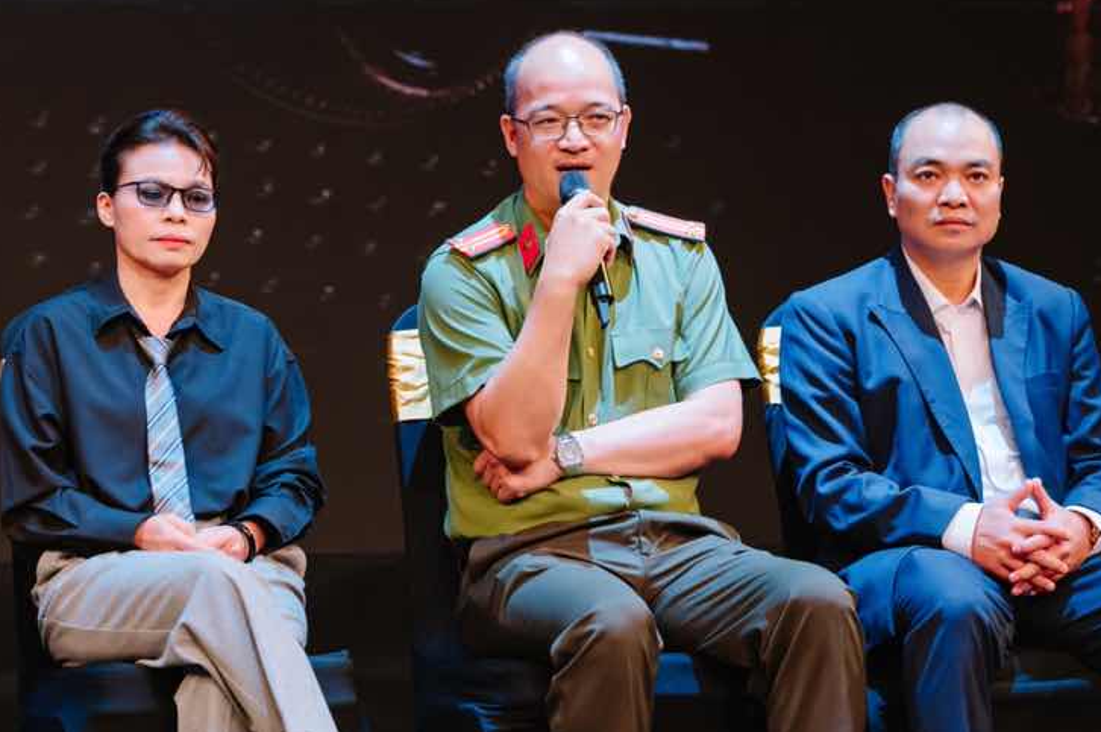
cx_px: 572
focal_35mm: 215
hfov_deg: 9.6
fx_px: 6571
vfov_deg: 6.4
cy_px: 345
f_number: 4
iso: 1000
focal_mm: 130
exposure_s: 1/250
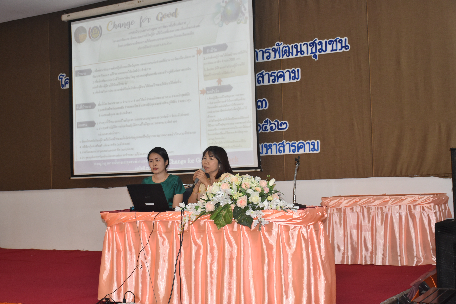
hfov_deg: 38.9
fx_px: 646
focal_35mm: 51
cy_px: 152
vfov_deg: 26.5
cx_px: 228
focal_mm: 34
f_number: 4.5
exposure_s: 1/80
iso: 800
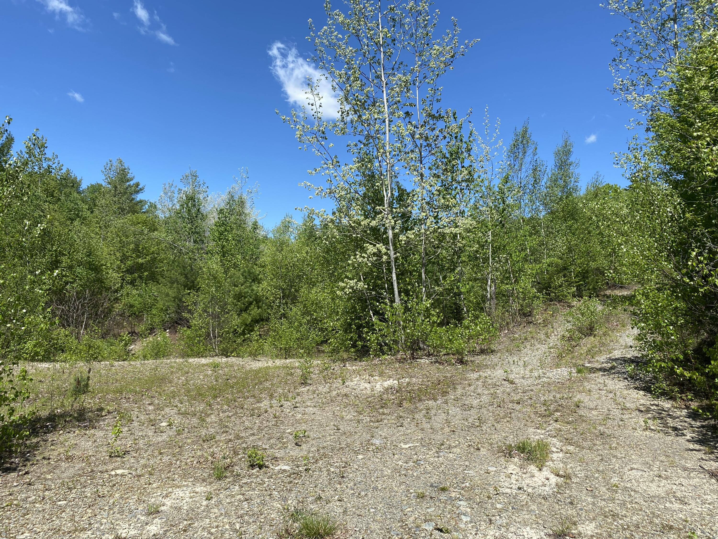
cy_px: 270
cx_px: 359
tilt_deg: +1.3
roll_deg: -2.4
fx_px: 539
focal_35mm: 26
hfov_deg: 67.3
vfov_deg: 53.1
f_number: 1.8
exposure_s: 1/2463
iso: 32
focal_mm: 4.25
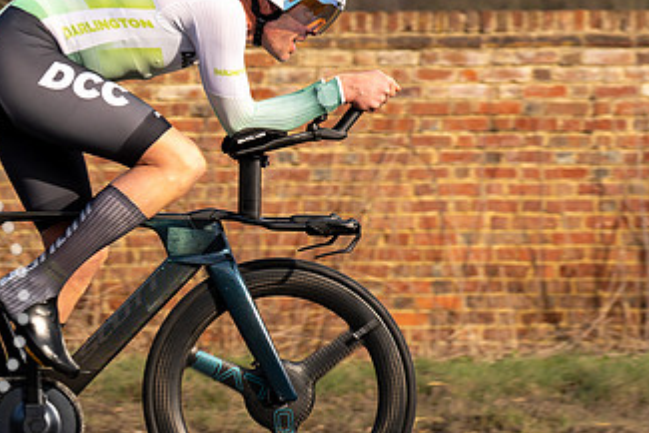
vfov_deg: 8.2
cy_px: 124
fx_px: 3012
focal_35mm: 167
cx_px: 25
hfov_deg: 12.2
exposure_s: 1/800
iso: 100
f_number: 4
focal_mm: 76
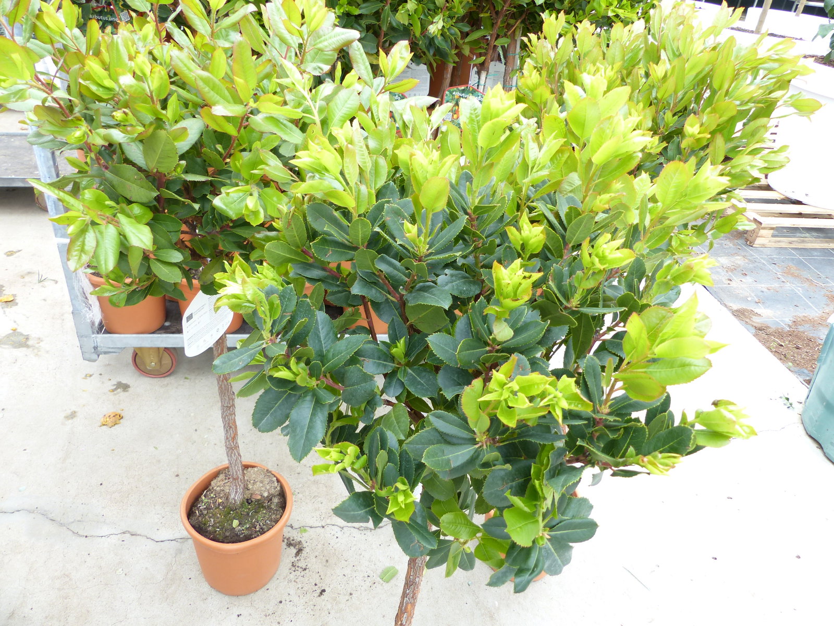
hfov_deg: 69.4
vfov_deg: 54.9
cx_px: 417
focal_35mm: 25
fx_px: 602
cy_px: 313
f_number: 2.8
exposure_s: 1/60
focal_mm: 4.5
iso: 160
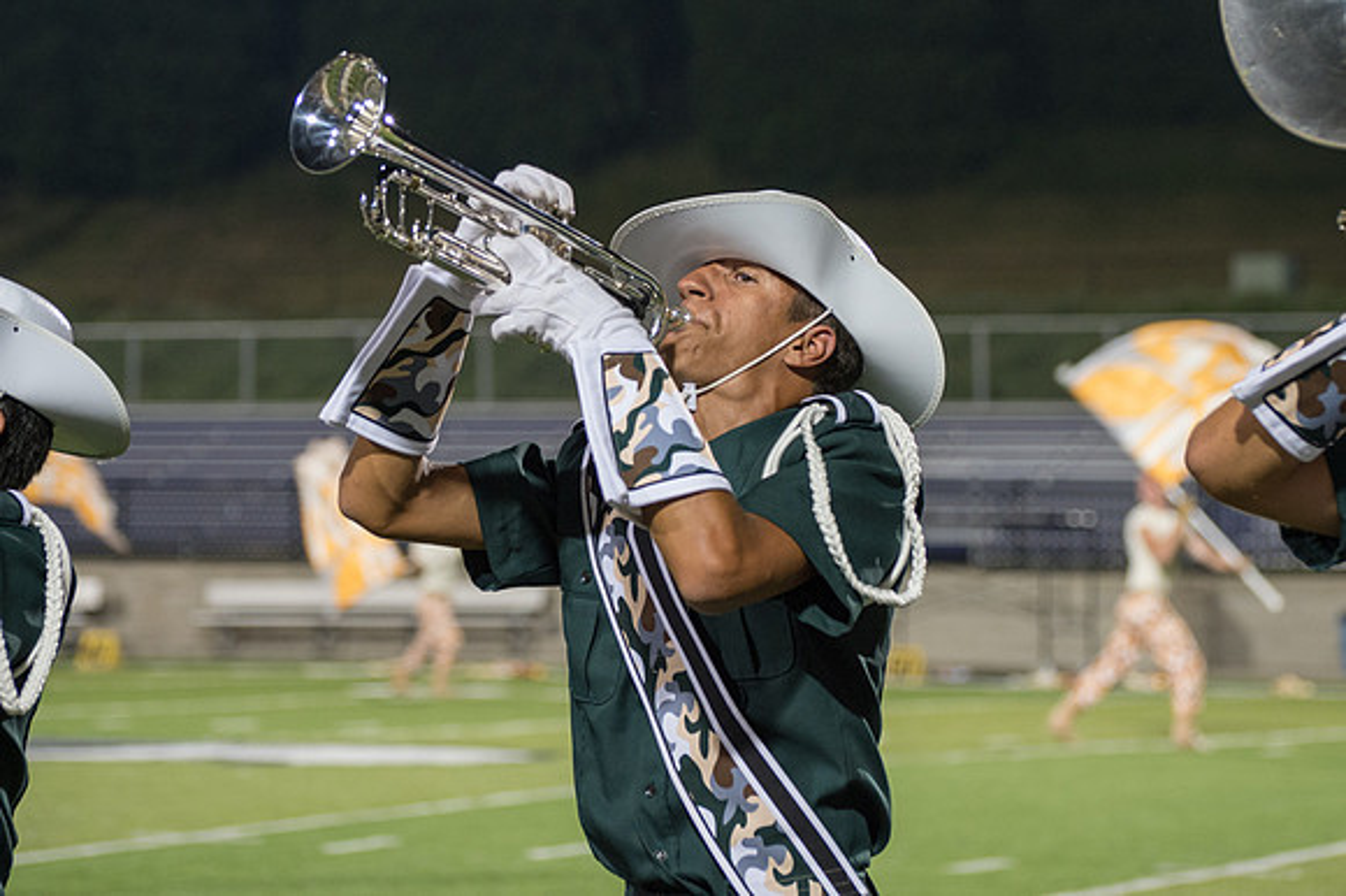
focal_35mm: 142
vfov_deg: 9.7
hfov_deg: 14.5
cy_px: 339
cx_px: 763
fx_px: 5289
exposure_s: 1/160
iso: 1800
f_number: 4.5
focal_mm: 100
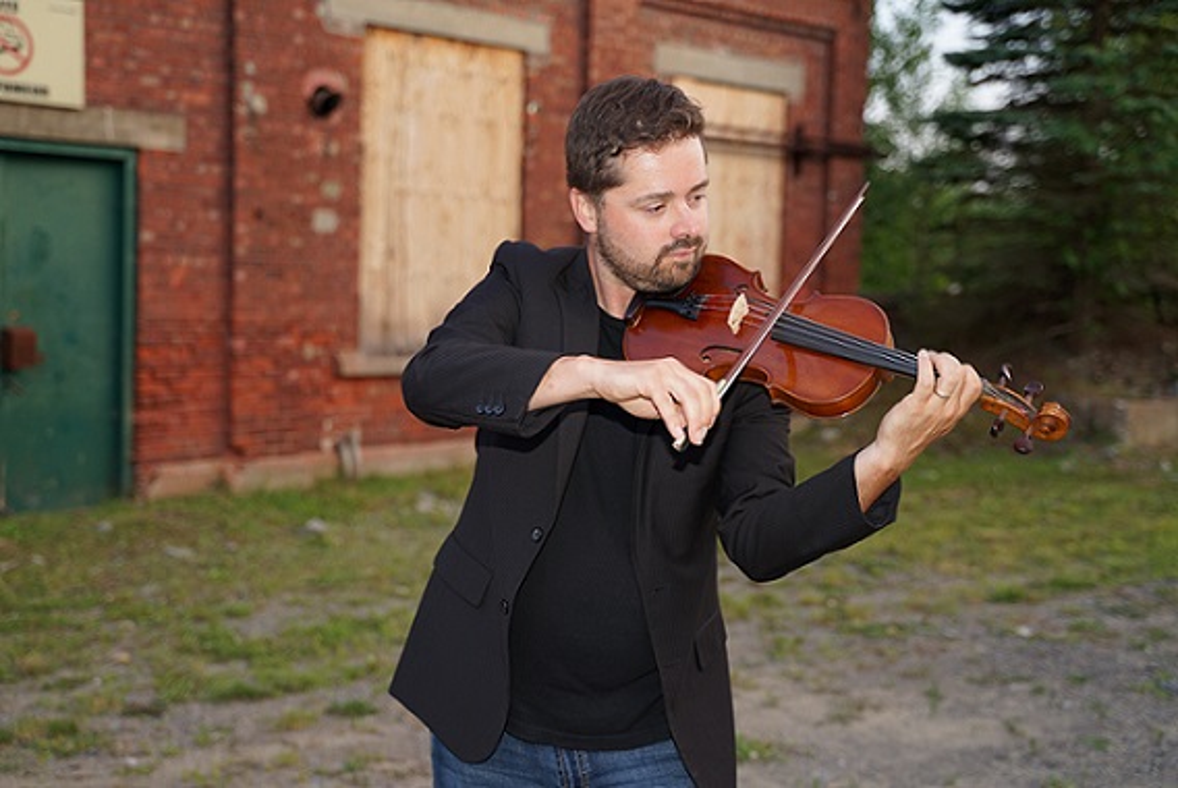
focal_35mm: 49
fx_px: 1605
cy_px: 394
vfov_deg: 27.6
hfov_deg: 40.3
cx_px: 589
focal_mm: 49
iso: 160
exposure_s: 1/80
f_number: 2.8
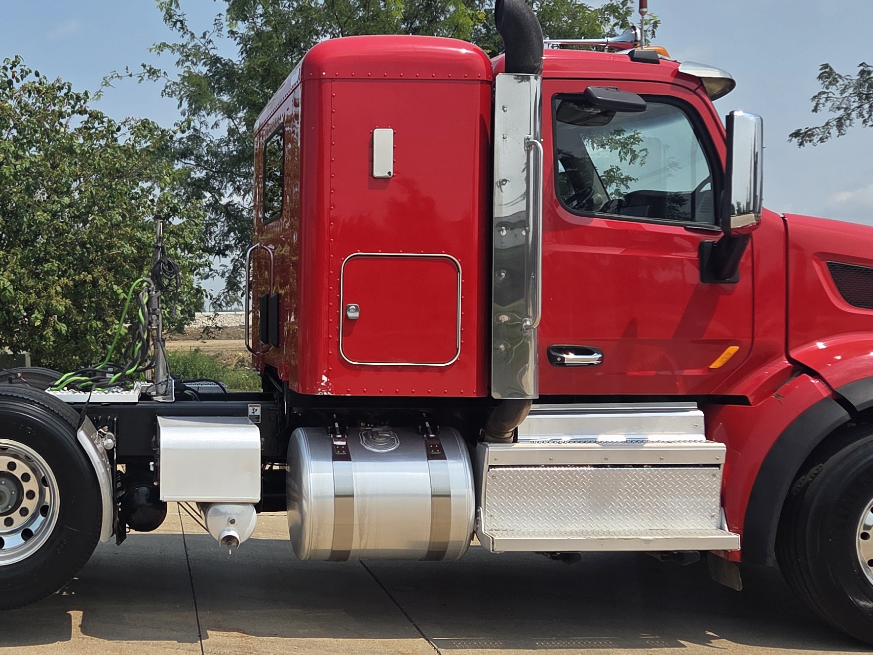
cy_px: 289
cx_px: 163
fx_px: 1312
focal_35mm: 52
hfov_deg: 35.5
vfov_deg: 28.0
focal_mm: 5.4
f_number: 1.8
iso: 80
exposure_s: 1/7328
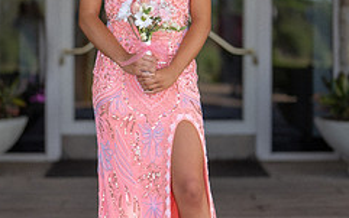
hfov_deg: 14.4
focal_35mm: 145
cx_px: 145
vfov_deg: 9.1
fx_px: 1380
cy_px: 73
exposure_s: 1/2000
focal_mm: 50
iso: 160
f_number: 1.2
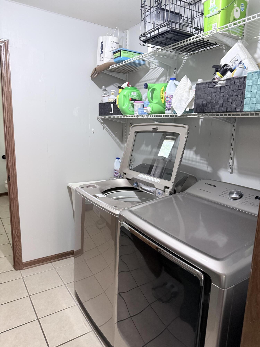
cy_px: 174
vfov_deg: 71.6
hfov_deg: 56.8
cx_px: 130
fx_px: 240
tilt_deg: -10.1
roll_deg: -2.8
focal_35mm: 24
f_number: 1.78
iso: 640
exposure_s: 1/60
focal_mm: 6.76
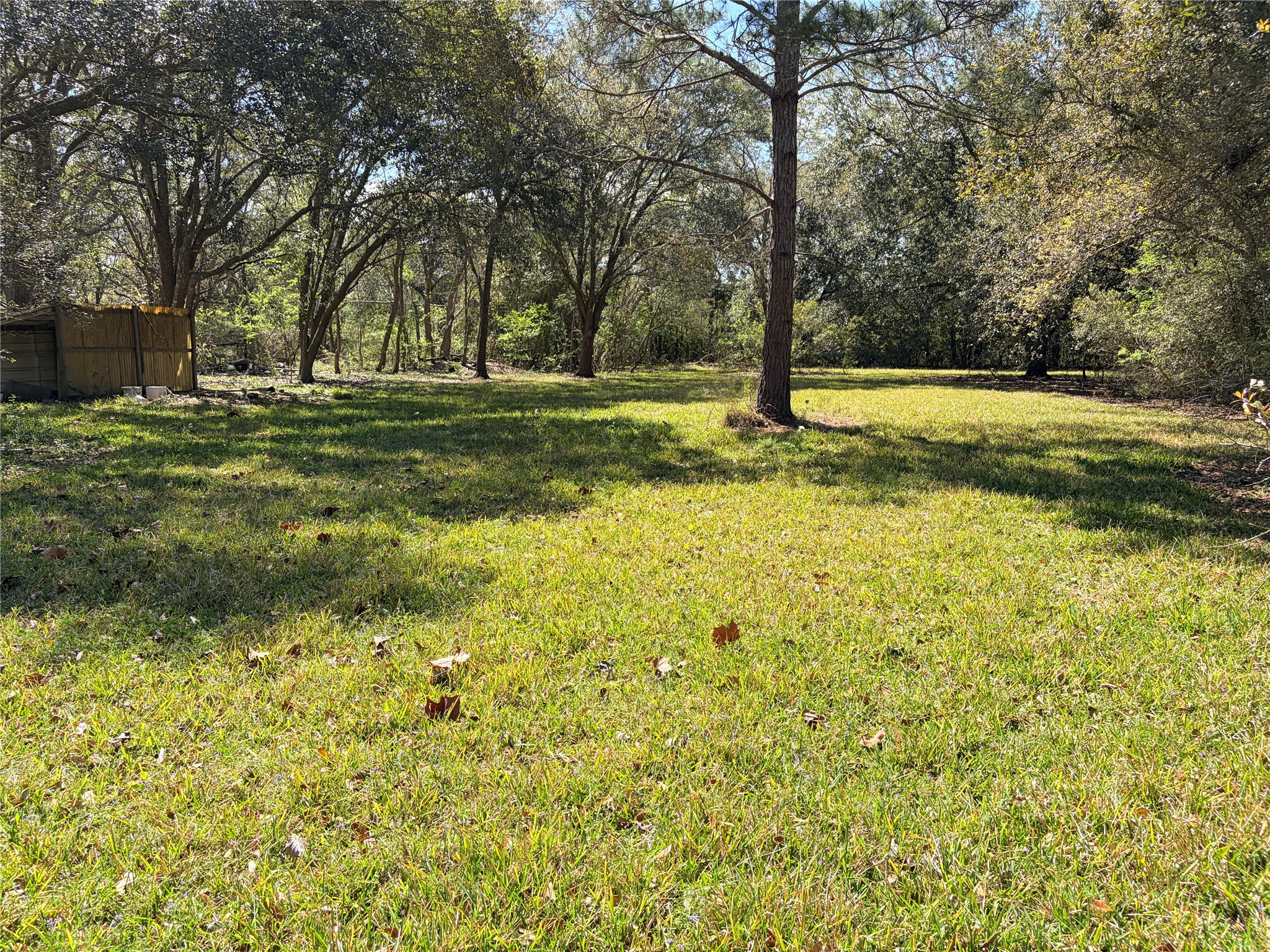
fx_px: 954
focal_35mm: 26
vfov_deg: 53.1
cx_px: 635
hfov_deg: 67.3
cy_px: 476
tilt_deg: -6.9
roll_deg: -0.5
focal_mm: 5.96
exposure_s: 1/1451
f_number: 1.6
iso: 50
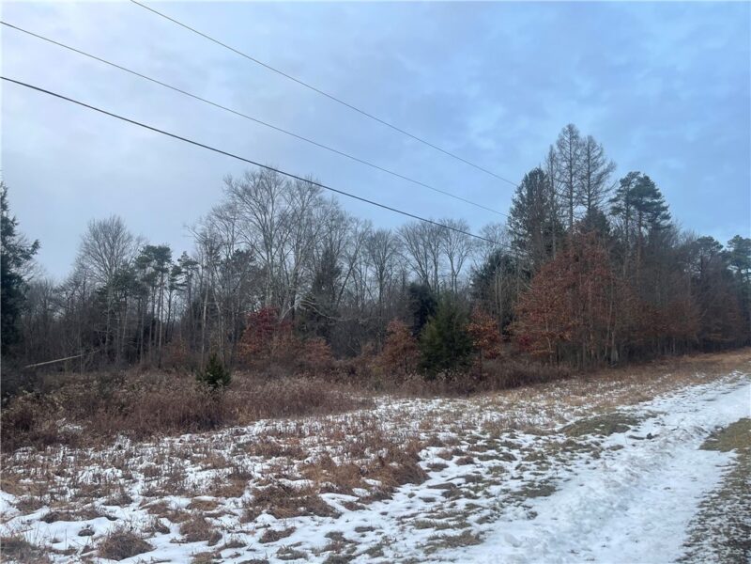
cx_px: 376
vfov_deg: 54.9
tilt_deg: +7.5
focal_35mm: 25
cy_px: 282
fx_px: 542
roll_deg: -0.8
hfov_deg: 69.4
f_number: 1.6
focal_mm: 5.1
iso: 50
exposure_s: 1/121
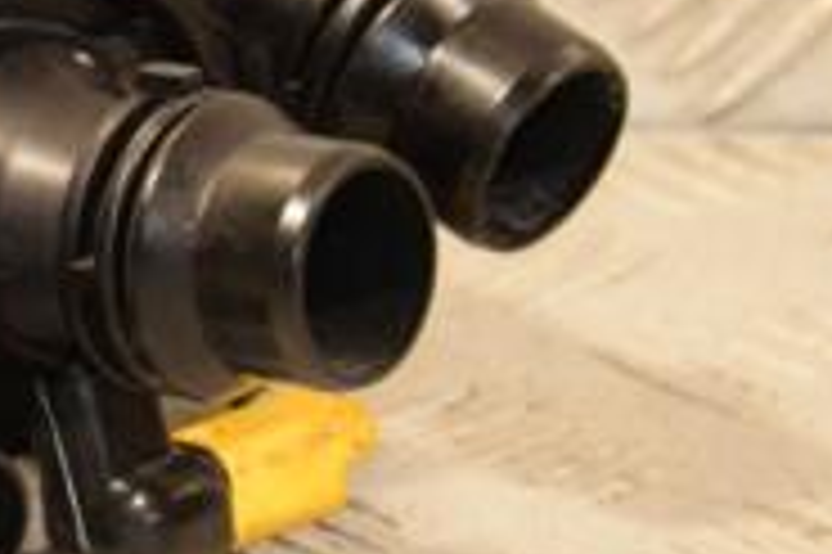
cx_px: -139
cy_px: 180
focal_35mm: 321
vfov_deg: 4.3
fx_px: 7412
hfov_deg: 6.4
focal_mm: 66
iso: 800
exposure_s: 1/125
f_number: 5.3
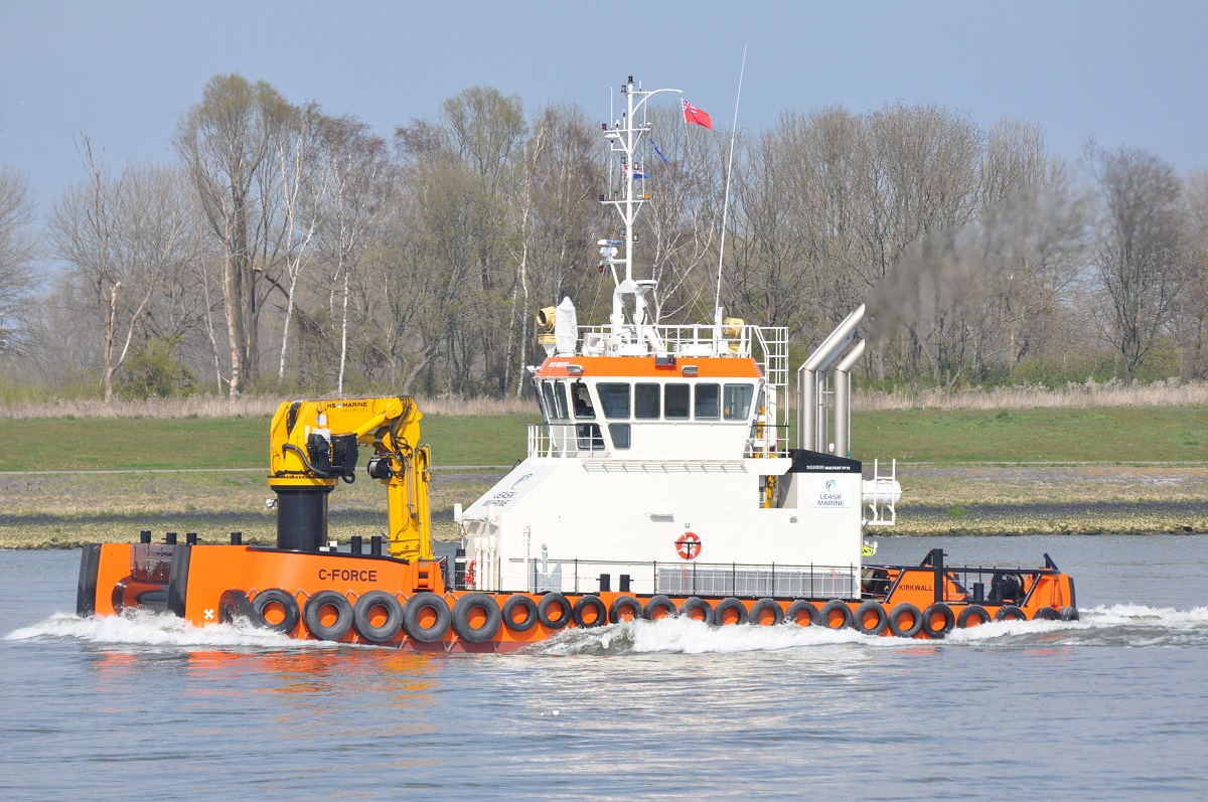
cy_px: 401
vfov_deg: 3.8
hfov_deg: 5.7
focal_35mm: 360
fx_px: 12065
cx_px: 604
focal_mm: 240
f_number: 8
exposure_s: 1/1000
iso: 320
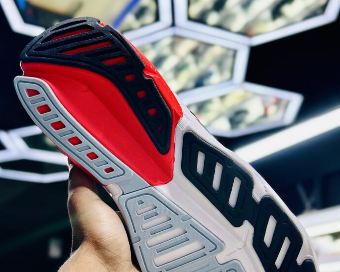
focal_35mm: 63
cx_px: 169
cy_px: 184
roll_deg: -0.9
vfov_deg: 24.1
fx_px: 634
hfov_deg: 30.0
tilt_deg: +15.1
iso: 80
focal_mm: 6.86
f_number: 1.78
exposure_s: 1/100
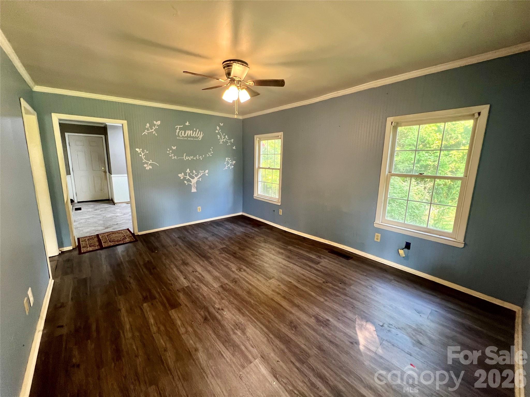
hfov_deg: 106.2
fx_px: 199
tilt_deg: -11.8
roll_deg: -0.5
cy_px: 198
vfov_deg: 89.9
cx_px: 265
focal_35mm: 13
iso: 320
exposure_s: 1/60
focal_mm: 1.57
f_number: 1.8
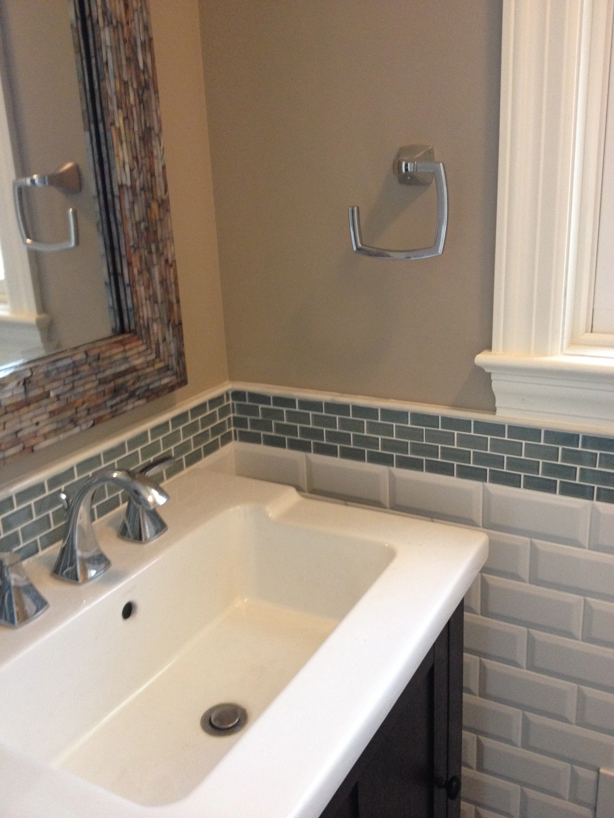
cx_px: 307
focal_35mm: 35
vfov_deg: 52.6
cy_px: 409
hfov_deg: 40.7
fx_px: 828
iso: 200
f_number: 2.4
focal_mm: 4.28
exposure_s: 1/20
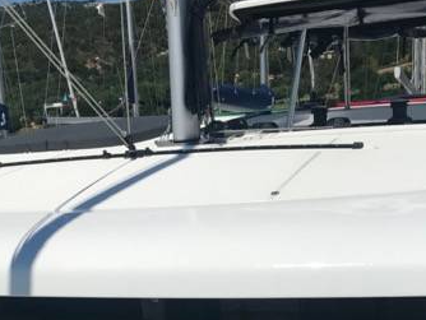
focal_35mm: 67
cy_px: 348
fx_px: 825
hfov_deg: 28.7
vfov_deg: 20.9
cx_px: 138
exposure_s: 1/8772
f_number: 1.8
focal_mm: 3.99
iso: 25
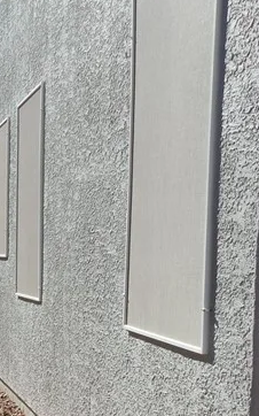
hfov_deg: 16.5
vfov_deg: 29.1
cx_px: -171
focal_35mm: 69
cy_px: 334
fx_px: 780
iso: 125
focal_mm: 4
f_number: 3
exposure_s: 1/1500
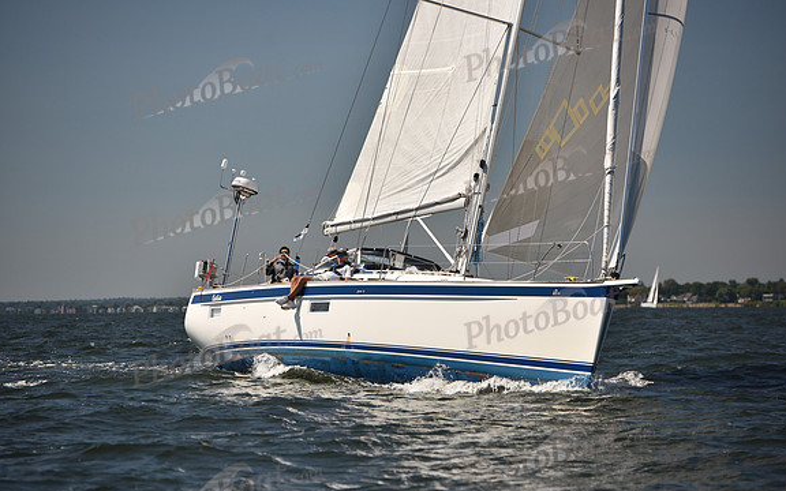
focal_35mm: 159
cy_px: 263
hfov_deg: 13.2
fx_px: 3406
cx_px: 394
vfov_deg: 8.2
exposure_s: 1/1600
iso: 250
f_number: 4
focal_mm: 155
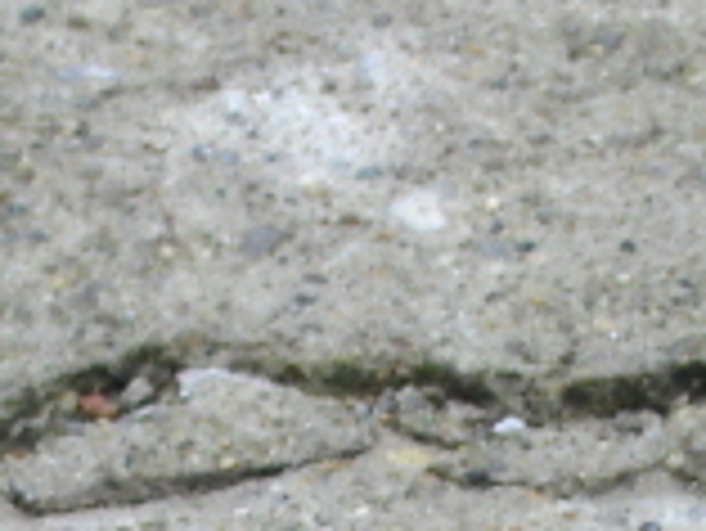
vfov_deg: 3.9
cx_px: 92
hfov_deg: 5.2
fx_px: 7715
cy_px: 916
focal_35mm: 378
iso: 100
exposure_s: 1/293
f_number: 5
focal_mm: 22.5
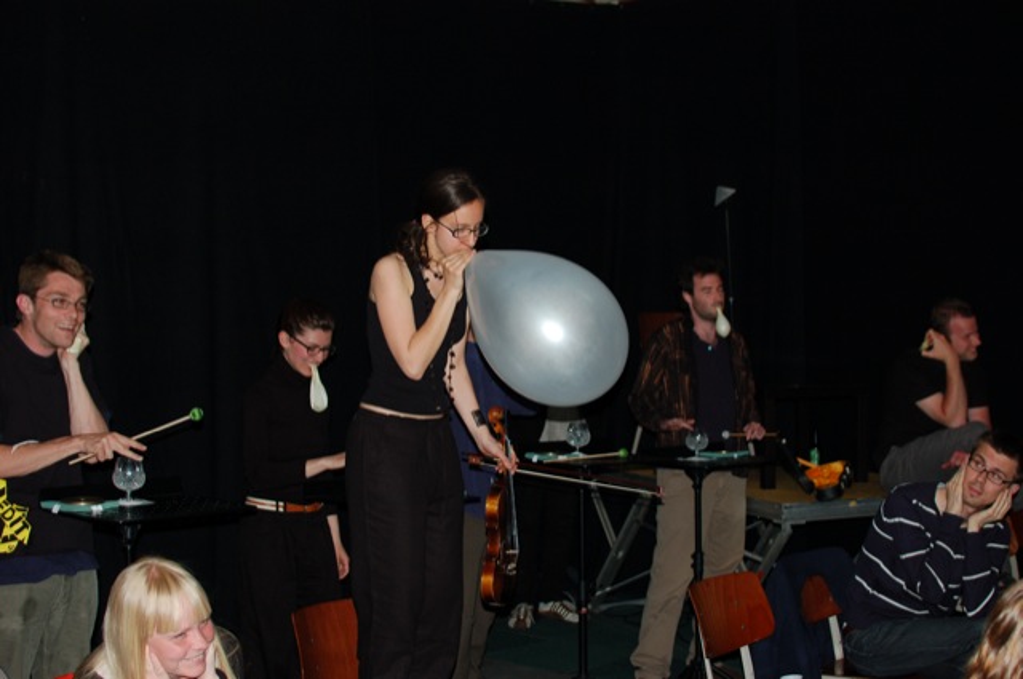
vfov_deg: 25.7
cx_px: 512
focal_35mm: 52
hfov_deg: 37.9
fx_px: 1490
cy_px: 340
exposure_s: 1/60
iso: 400
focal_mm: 35
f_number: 3.5
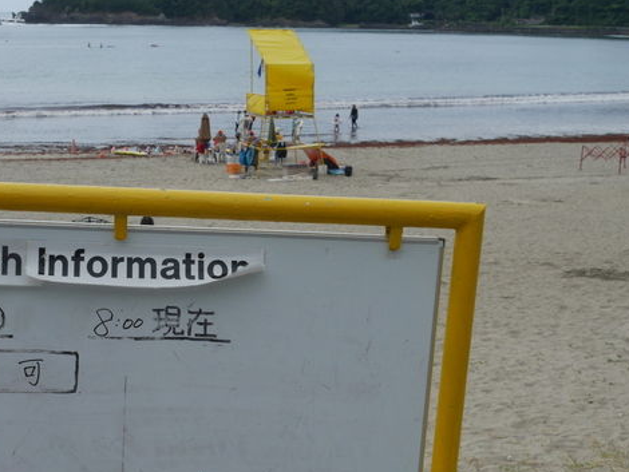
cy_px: 321
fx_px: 1073
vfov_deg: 24.7
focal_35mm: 59
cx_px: 207
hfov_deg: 32.4
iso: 200
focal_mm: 17
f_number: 8
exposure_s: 1/500
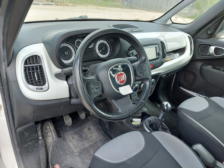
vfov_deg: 56.8
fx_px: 155
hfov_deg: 71.6
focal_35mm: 24
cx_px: 112
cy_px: 84
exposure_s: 1/120
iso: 40
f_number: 1.8
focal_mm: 5.23
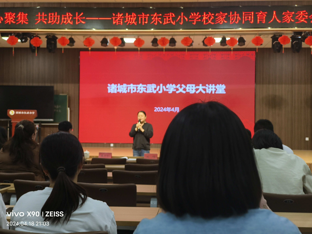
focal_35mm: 49
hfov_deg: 38.9
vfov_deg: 29.7
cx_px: 156
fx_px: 442
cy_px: 117
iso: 110
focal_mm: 6.7
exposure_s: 1/120
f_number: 2
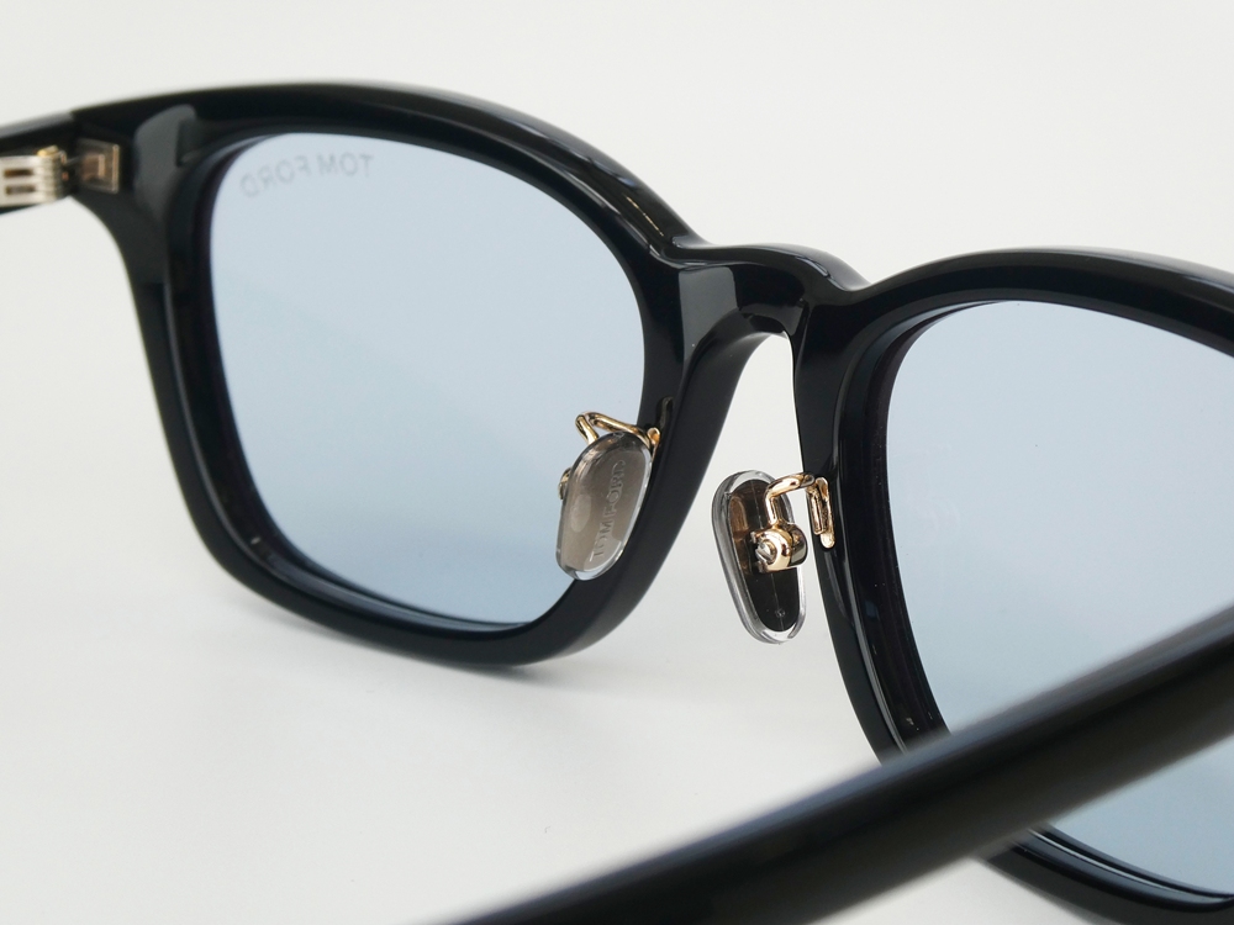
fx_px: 4420
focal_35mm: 124
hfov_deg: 15.9
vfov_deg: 12.0
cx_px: 617
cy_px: 462
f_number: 5.2
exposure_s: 1/125
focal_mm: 22.3
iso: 80
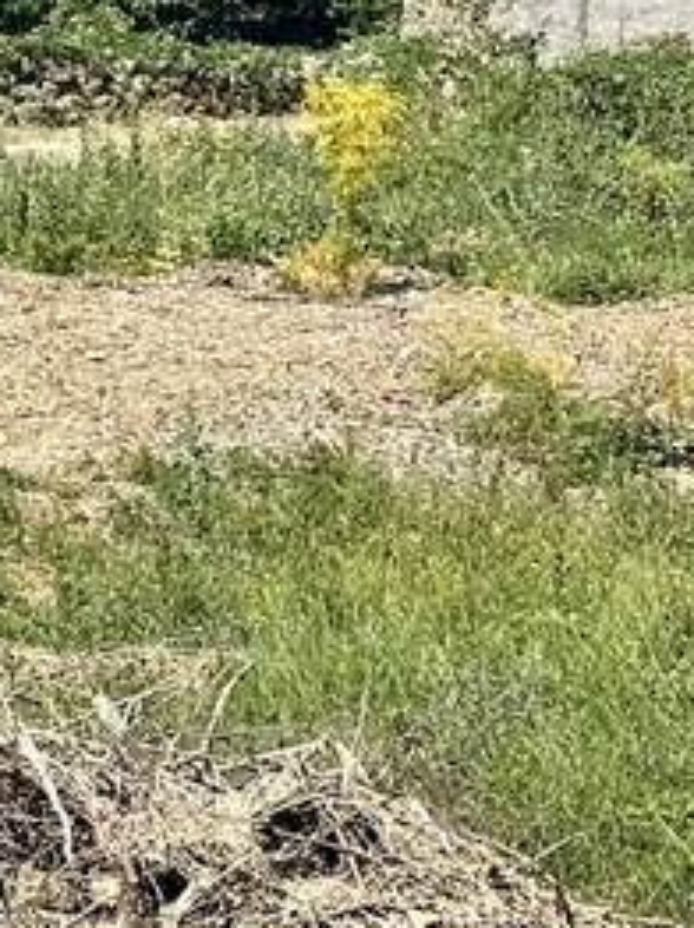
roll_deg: -1.8
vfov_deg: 17.6
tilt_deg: -3.9
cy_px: 78
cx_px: -1292
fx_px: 2945
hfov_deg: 10.3
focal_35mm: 110
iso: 80
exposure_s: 1/4016
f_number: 1.78
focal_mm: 6.86
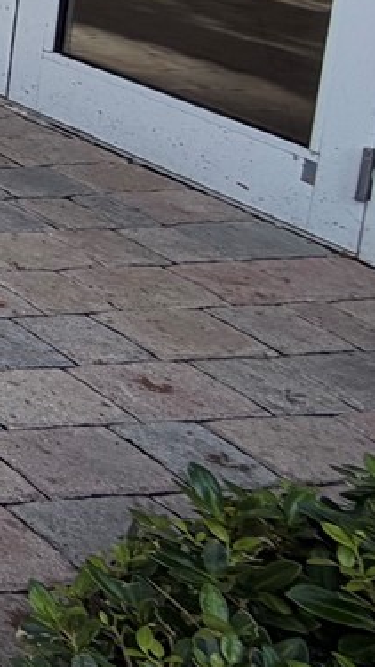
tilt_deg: -8.6
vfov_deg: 27.9
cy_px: -153
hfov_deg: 9.8
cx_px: -914
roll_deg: +1.1
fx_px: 1149
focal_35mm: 65
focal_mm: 2.22
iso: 40
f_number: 2.2
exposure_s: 1/679
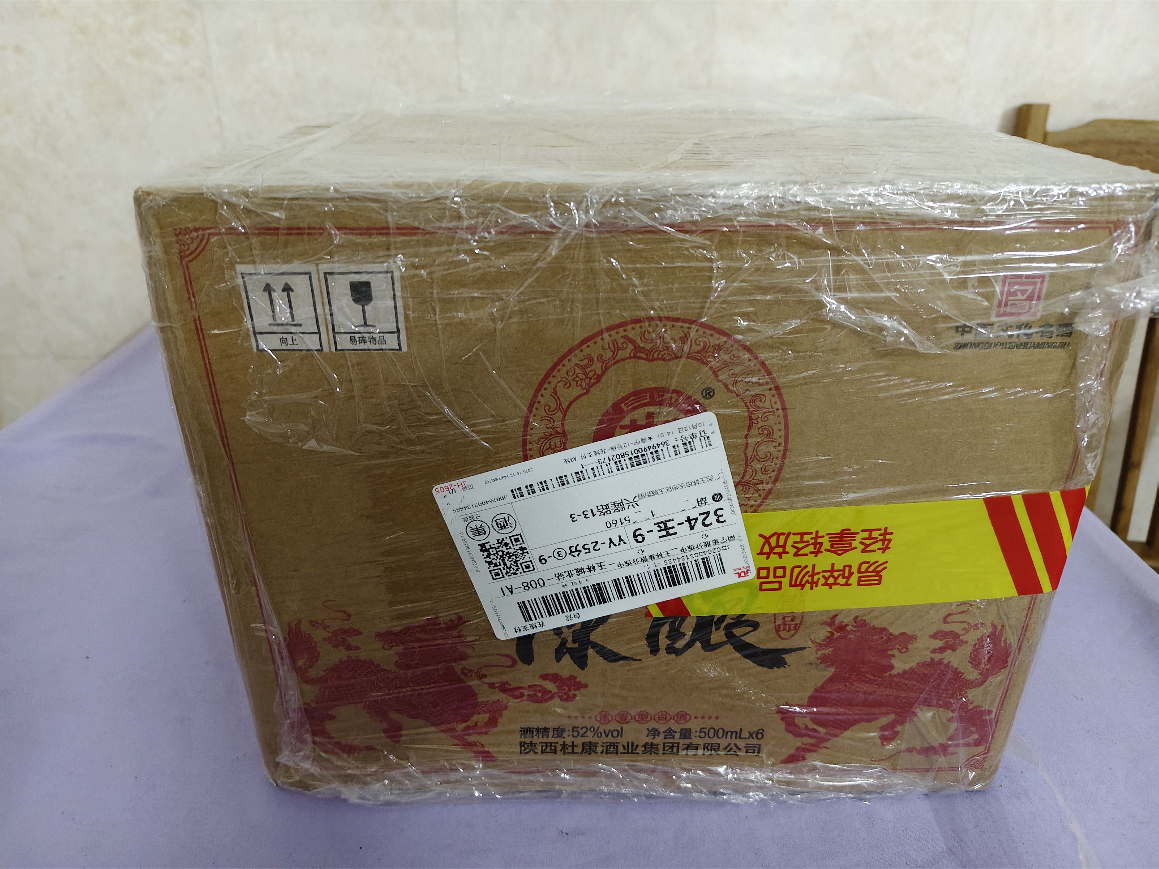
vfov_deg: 58.9
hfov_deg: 73.9
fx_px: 770
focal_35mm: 23
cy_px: 434
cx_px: 580
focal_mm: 5.56
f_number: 1.88
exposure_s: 1/50
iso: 2187
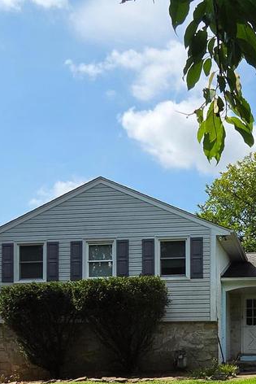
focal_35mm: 44
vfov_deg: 40.8
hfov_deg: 29.3
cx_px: 232
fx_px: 469
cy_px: 351
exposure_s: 1/4432
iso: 100
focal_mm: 2.2
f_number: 2.2
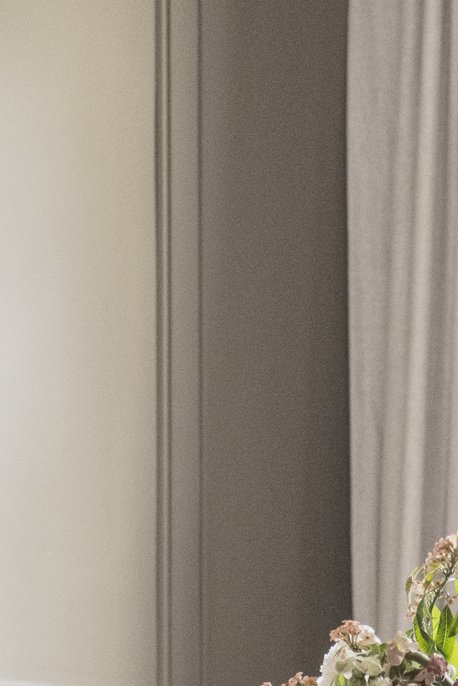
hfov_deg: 7.4
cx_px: 205
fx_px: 3548
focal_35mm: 186
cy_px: 1130
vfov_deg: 10.5
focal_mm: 40
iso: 1600
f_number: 4
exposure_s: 1/50
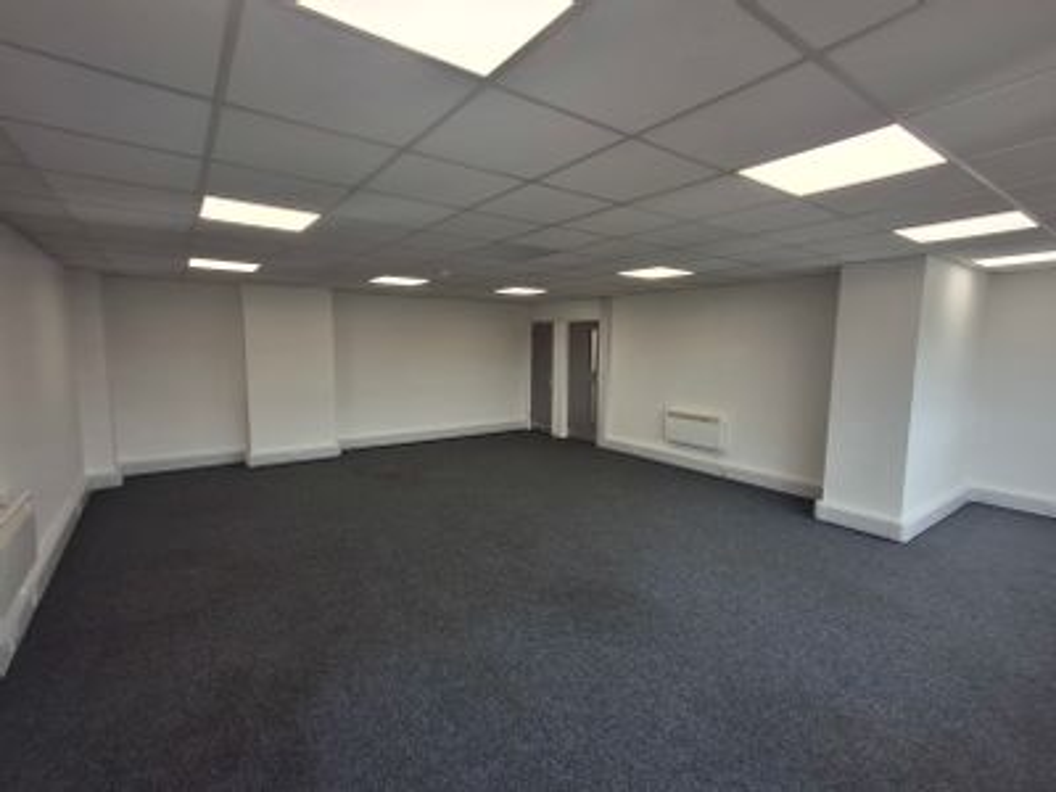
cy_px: 396
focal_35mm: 16
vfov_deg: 78.1
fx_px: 488
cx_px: 528
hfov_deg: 94.5
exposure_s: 1/115
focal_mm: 1.64
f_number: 2.2
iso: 40
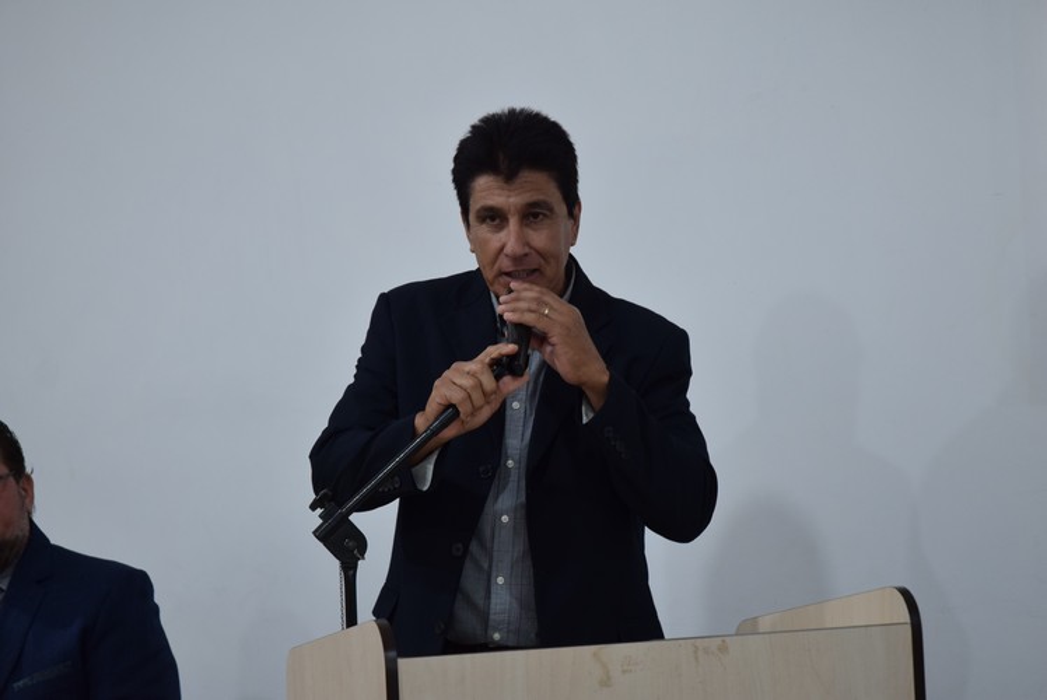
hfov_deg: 24.6
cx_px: 524
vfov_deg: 16.6
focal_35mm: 82
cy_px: 350
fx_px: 2401
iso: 500
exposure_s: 1/60
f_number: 4.5
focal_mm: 55
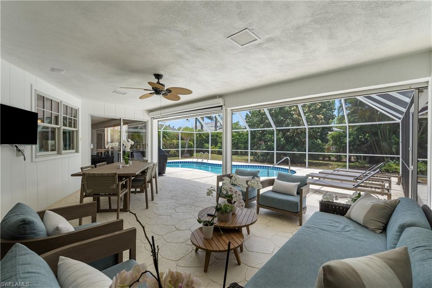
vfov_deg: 73.8
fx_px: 192
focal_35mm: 16
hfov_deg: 96.7
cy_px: 144
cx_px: 216
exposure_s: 1/30
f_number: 9
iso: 100
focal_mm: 16
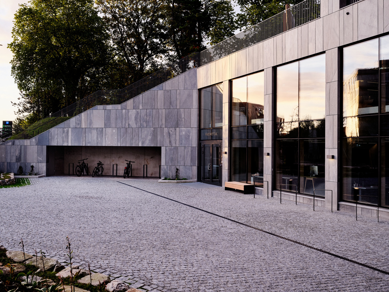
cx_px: 191
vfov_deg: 38.7
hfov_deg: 50.1
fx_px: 416
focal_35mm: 37
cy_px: 143
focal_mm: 45
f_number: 8
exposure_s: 1/160
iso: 800
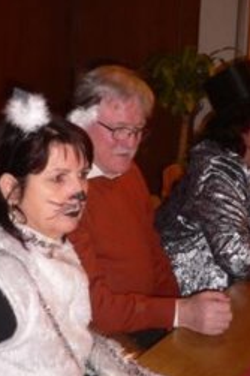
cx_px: 97
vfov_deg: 34.5
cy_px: 187
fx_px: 605
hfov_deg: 23.3
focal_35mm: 58
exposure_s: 1/8
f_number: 2.8
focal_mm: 5.8
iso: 100
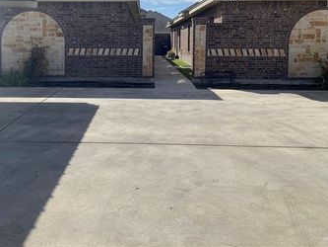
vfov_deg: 36.1
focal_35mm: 39
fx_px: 370
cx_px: 120
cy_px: 64
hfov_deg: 47.4
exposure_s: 1/6410
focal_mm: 4.25
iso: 32
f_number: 1.8
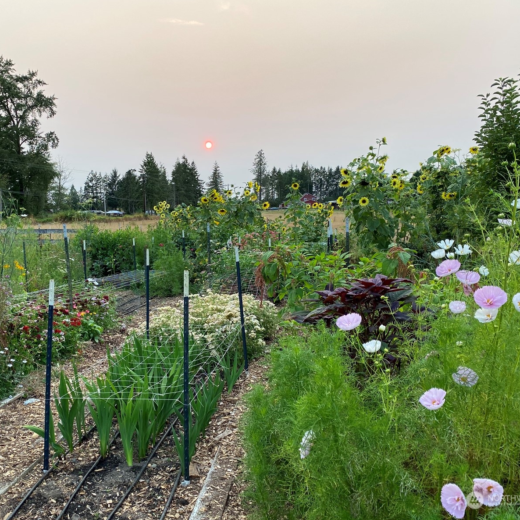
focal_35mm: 31
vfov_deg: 52.5
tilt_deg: -3.7
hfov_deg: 52.1
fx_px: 527
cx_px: 202
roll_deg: +0.6
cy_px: 258
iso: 32
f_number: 1.8
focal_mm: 4.25
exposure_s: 1/510
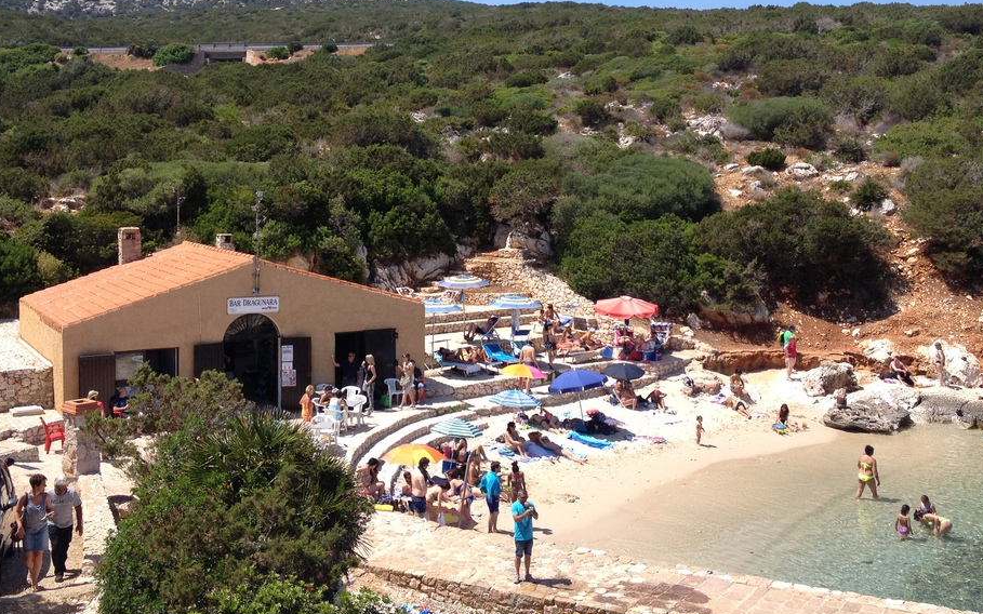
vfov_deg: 26.2
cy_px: 196
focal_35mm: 49
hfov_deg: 41.0
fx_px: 1313
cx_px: 452
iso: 50
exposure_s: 1/1284
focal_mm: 4.28
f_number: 2.4
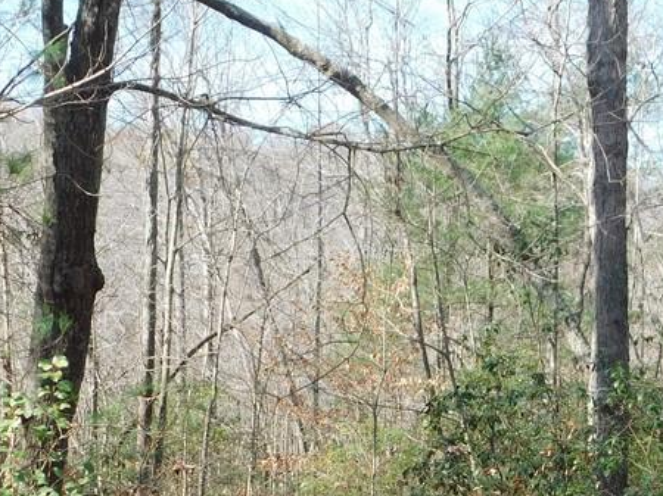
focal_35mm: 82
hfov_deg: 23.8
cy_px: 499
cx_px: 396
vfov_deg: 17.5
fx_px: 1570
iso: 125
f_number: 3.5
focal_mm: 6.3
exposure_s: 1/320
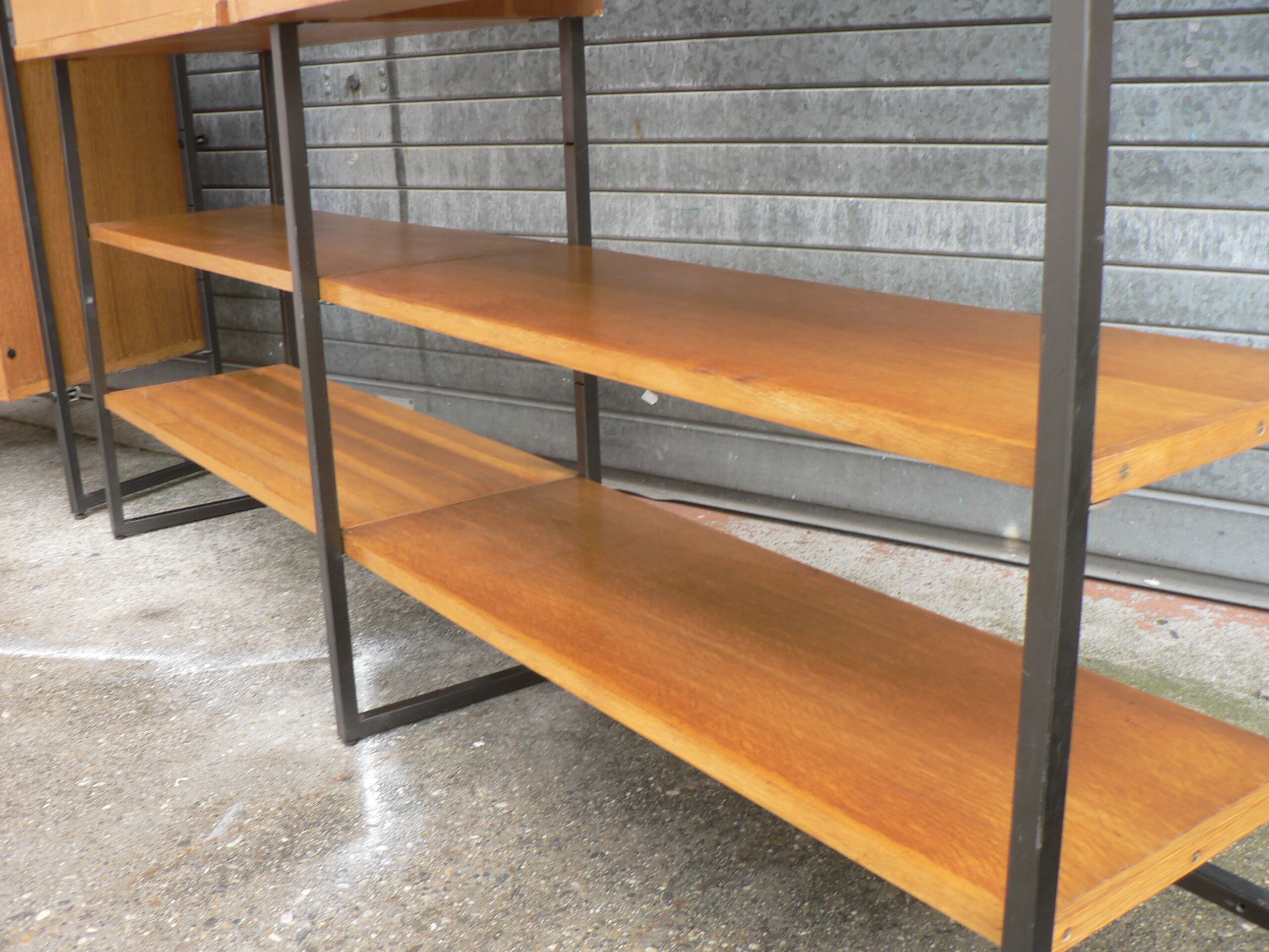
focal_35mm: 36
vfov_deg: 39.7
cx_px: 634
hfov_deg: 51.4
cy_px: 476
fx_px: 1320
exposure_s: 1/40
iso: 80
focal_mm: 6
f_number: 2.8
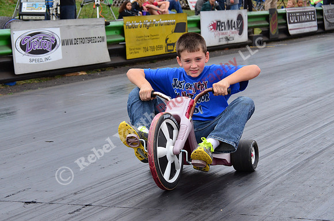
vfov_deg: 13.0
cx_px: 167
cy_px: 110
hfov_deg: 19.5
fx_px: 972
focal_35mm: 105
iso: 1000
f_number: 8
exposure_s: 1/1000
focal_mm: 70
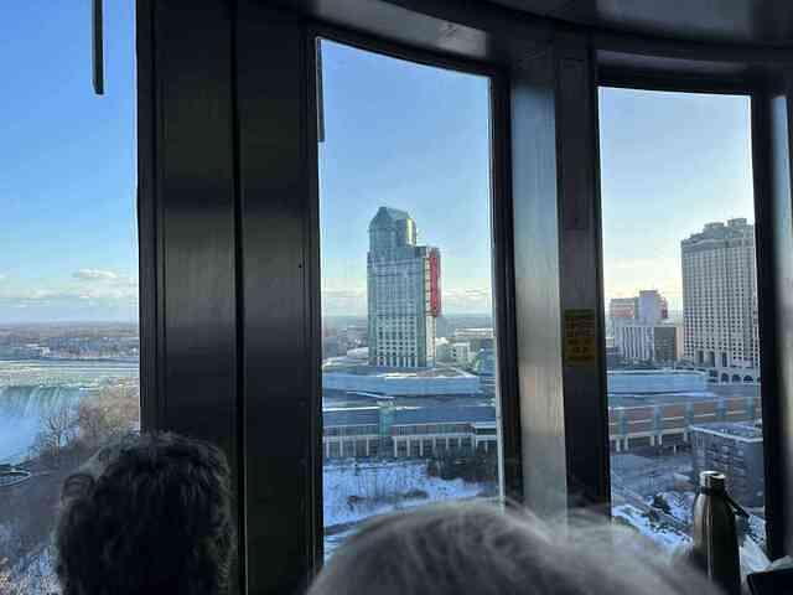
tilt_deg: +1.2
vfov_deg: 56.8
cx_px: 396
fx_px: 550
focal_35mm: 24
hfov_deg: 71.6
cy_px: 298
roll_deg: +0.0
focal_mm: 6.86
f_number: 1.78
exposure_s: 1/2155
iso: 80
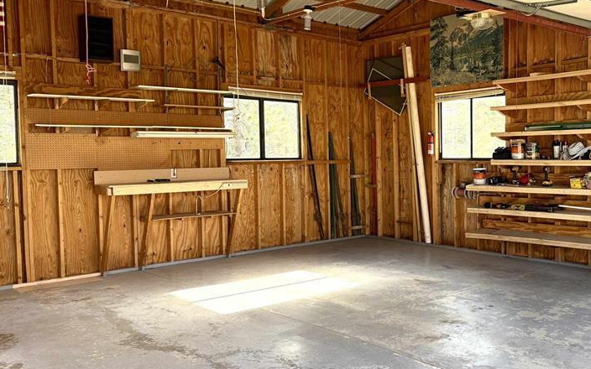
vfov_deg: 34.4
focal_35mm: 37
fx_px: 596
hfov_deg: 51.3
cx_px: 414
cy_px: 171
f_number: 1.78
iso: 125
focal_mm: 6.76
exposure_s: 1/243
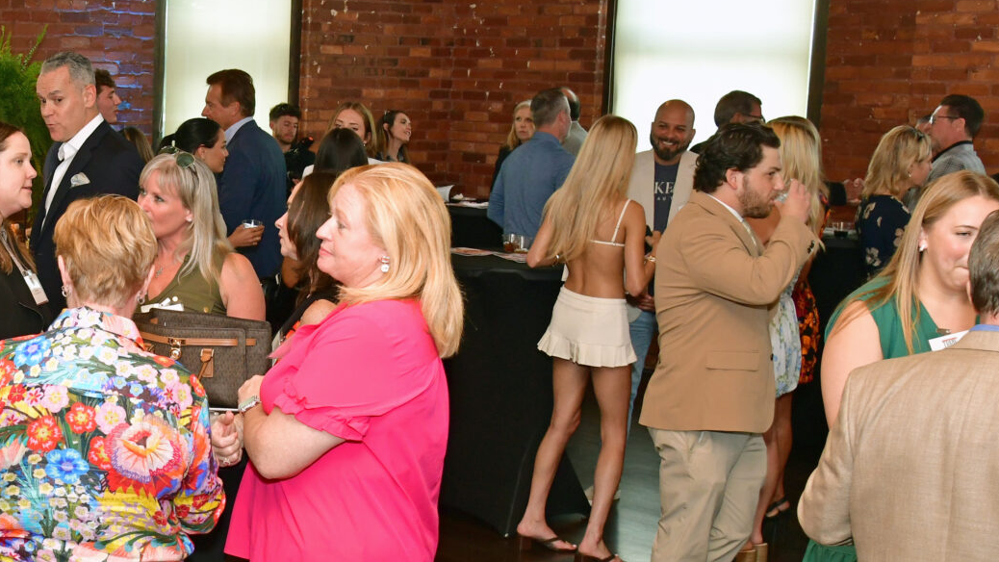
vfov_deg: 19.4
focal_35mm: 62
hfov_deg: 31.8
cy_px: 360
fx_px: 1642
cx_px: 59
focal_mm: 24
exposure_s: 1/60
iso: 1000
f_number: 5.6
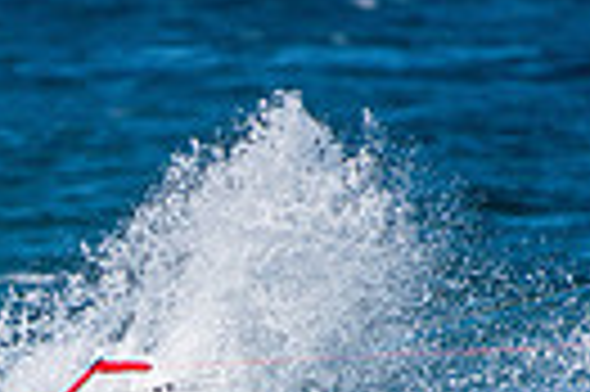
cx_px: 23
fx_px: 36354
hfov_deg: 0.9
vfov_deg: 0.6
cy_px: 430
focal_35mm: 2221
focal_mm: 500
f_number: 5.6
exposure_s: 1/4000
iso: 250
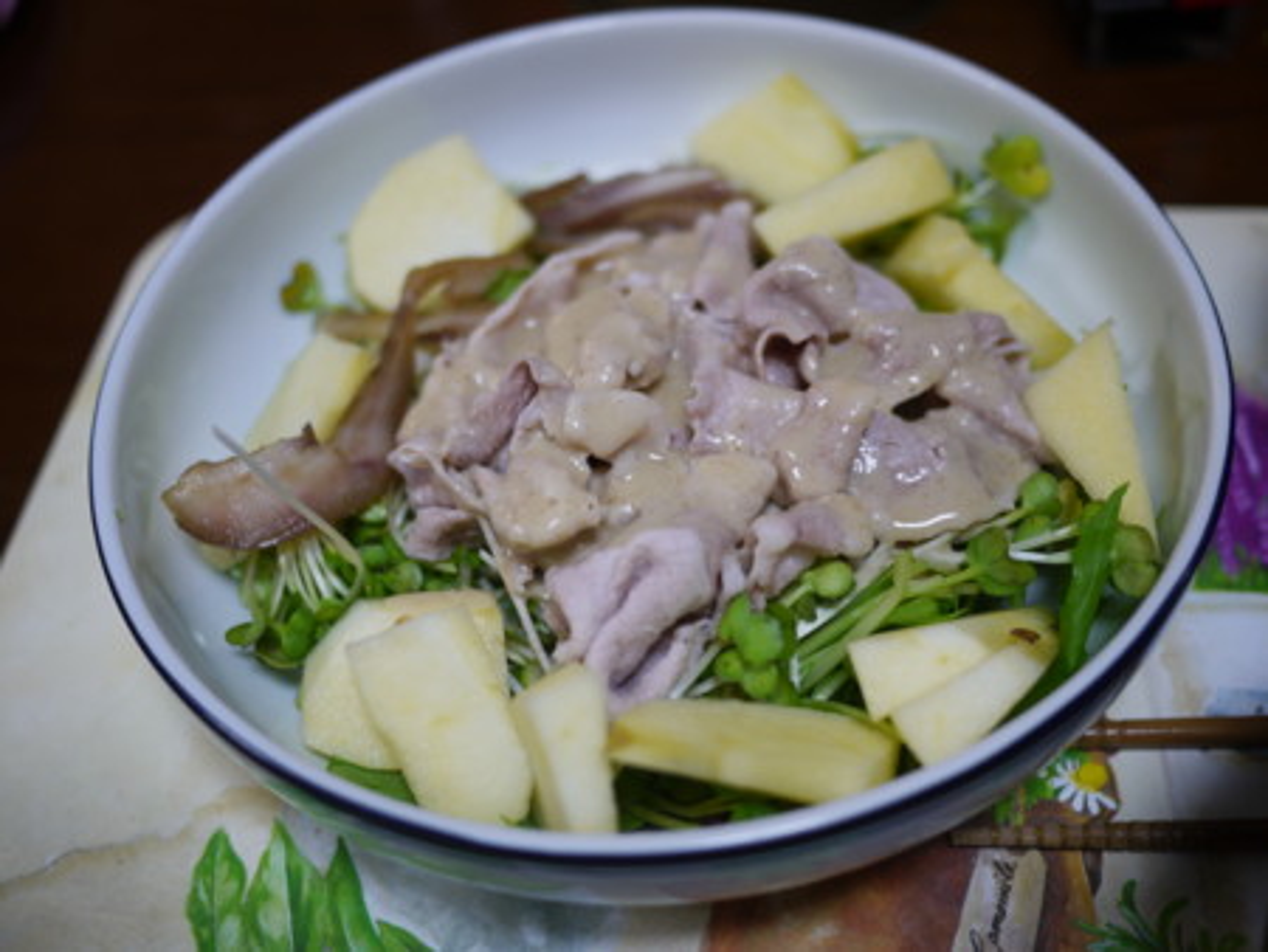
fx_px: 1466
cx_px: 634
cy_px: 476
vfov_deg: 36.0
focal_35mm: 40
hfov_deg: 46.8
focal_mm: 20
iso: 100
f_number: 1.7
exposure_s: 1/80
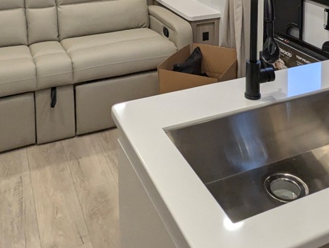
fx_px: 409
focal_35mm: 43
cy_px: -65
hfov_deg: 43.6
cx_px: 192
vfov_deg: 28.4
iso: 242
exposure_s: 1/156
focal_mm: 2.35
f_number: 2.2
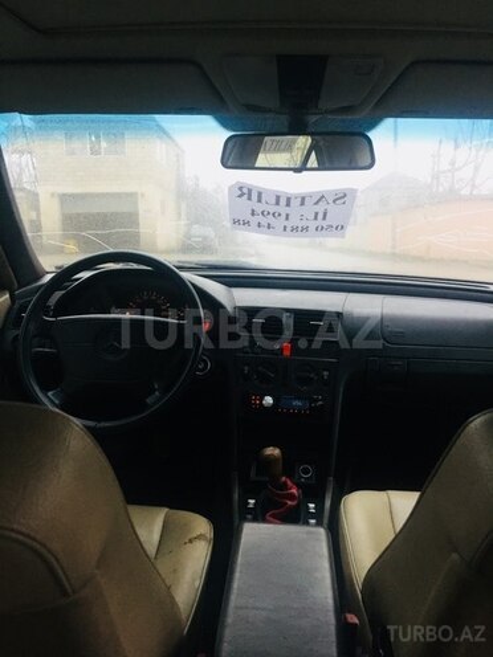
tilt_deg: -10.4
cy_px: 328
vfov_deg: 61.7
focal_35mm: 29
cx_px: 246
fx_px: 551
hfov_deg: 48.2
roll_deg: -0.2
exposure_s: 1/33
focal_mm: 4.15
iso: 160
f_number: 2.2
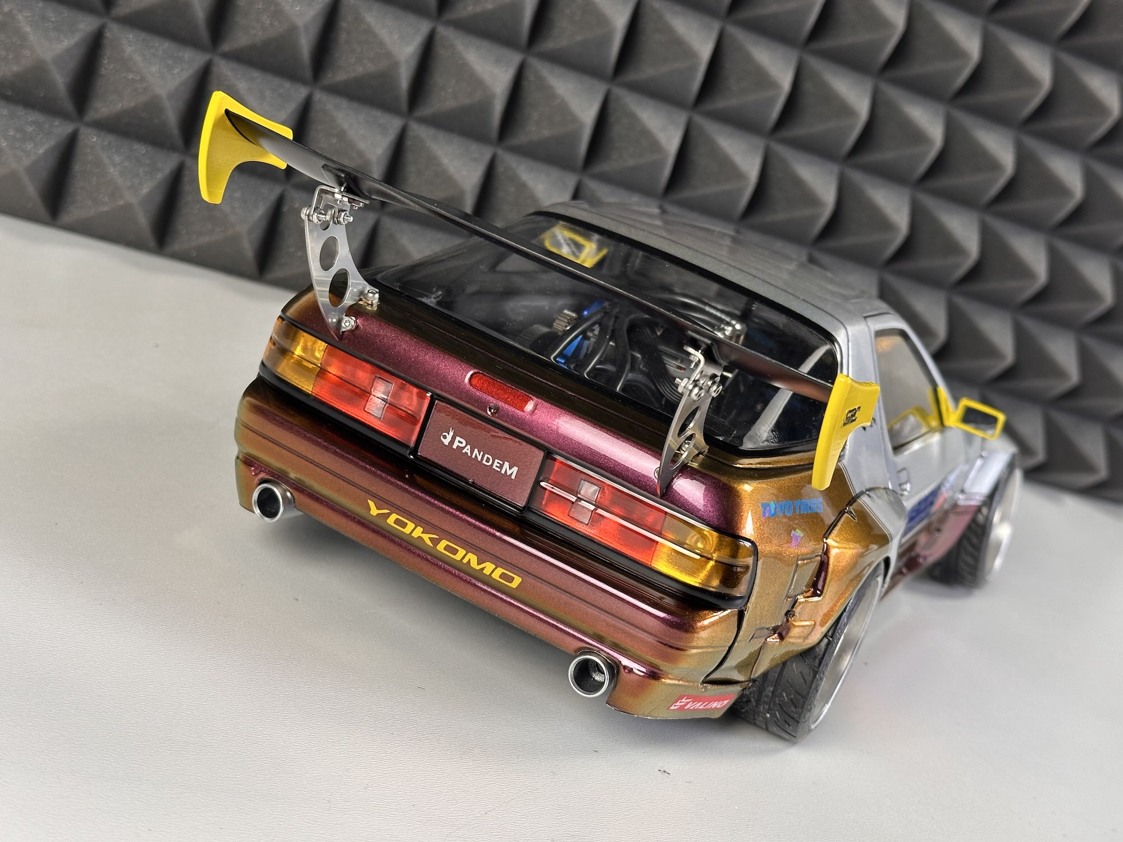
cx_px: 562
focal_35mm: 48
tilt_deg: -14.4
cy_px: 421
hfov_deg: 39.7
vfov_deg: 30.3
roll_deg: -20.6
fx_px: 1557
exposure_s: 1/100
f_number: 1.78
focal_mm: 6.86
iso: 100
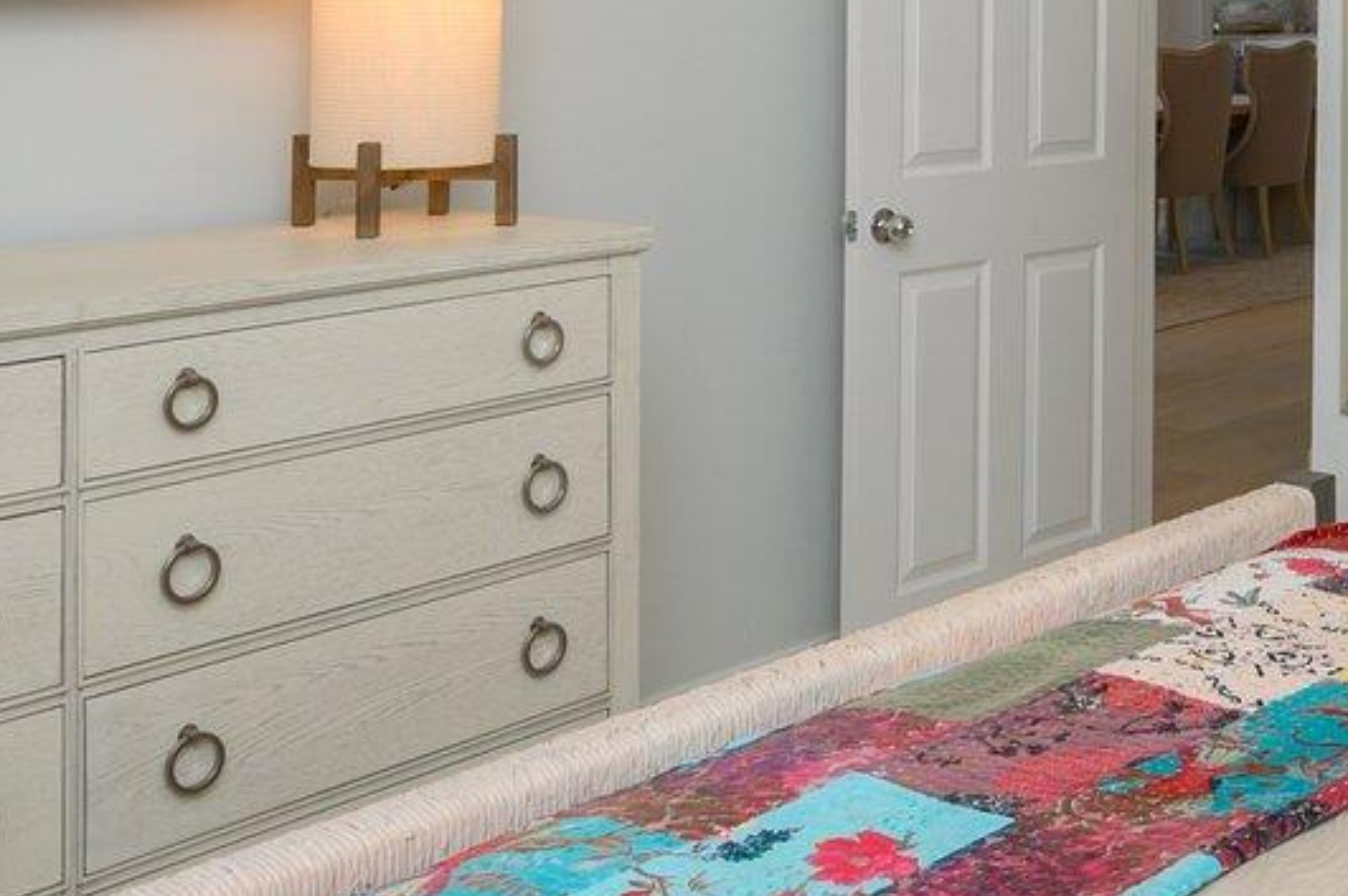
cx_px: 1252
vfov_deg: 23.6
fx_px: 2020
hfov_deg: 34.5
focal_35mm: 54
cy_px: -69
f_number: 9
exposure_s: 1/50
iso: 320
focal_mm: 14
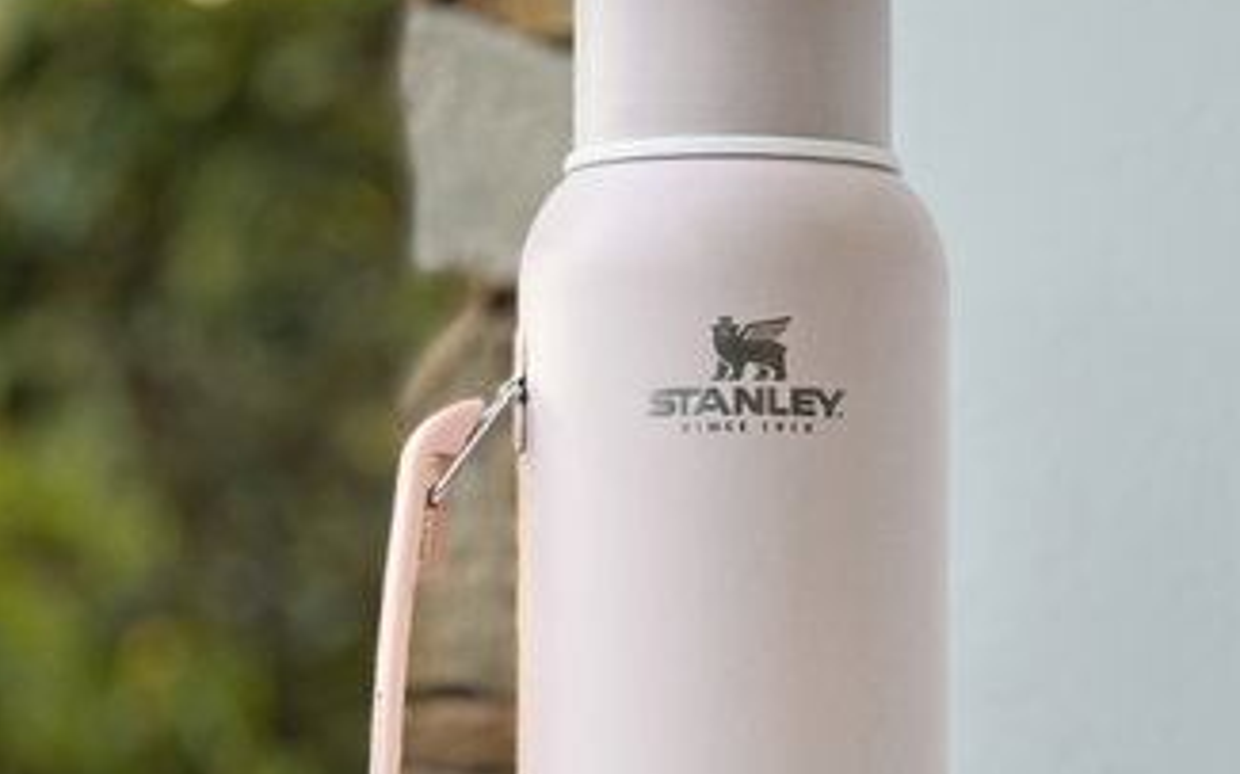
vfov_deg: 9.8
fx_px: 4528
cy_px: 479
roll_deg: -0.2
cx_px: 694
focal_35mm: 134
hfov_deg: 15.6
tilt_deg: +3.6
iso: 80
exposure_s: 1/121
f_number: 2.8
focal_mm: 9
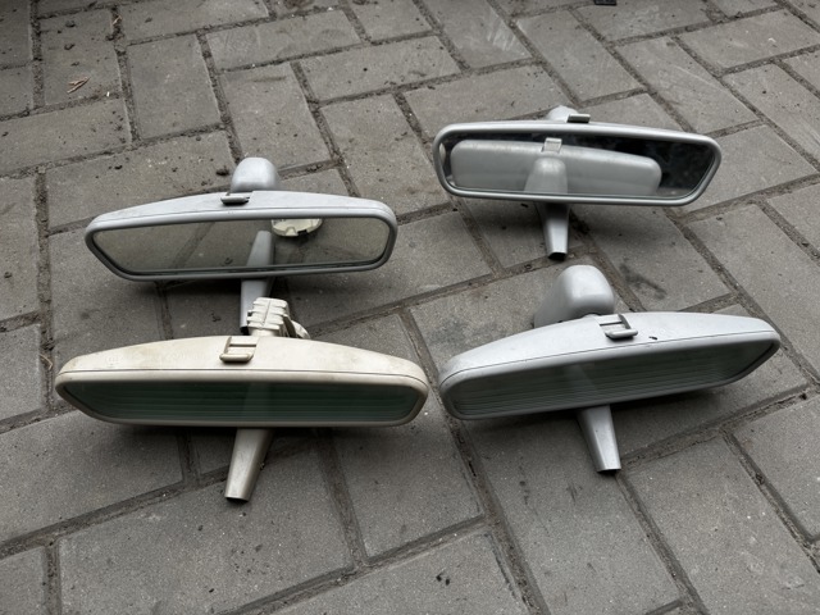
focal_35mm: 24
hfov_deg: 71.6
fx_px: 569
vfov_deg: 56.8
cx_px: 410
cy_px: 308
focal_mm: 6.76
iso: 80
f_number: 1.78
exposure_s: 1/1059
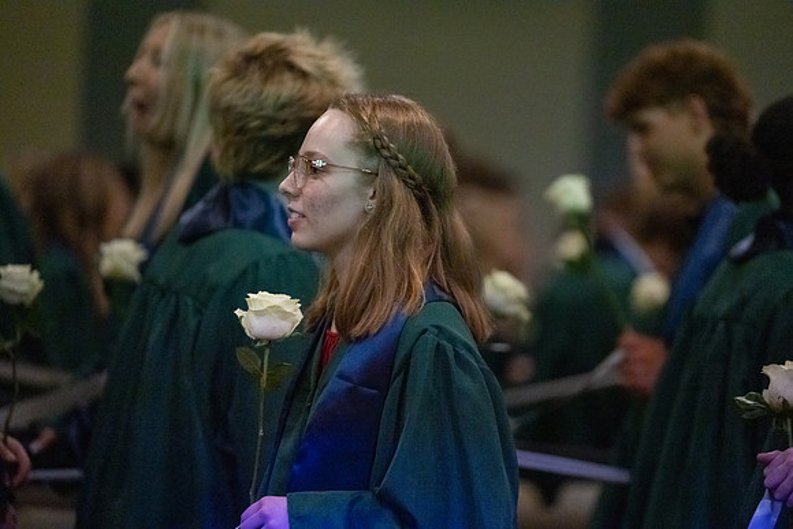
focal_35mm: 200
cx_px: 396
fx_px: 4406
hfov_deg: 10.3
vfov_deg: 6.9
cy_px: 264
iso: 20000
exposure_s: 1/320
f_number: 2.8
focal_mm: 200
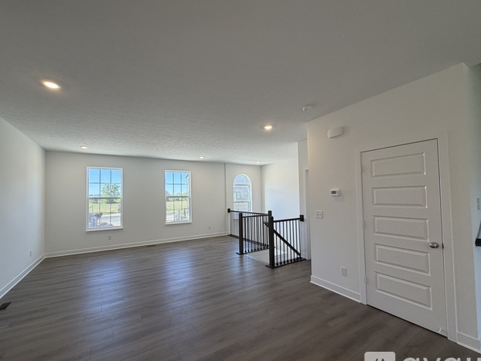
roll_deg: +1.6
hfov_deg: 98.1
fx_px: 209
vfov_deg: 81.7
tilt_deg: +2.5
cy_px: 189
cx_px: 232
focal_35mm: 15
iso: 125
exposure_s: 1/120
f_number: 2.2
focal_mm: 2.22
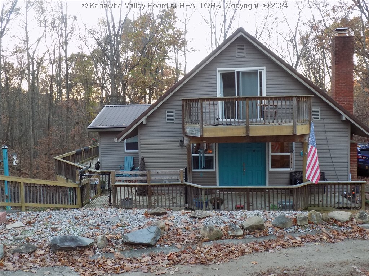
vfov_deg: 41.8
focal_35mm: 34
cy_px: 138
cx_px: 184
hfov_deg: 54.0
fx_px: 362
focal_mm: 6.1
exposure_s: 1/30
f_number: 3.4
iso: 180
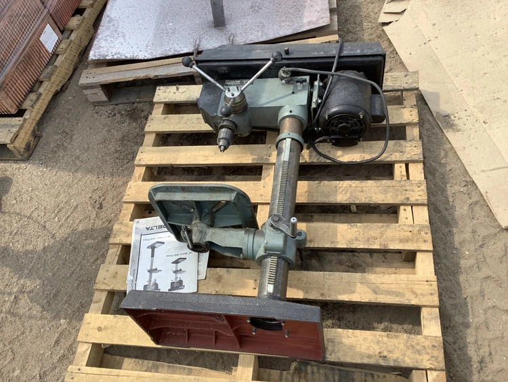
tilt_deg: -54.1
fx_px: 455
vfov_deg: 45.5
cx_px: 254
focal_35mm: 31
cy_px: 191
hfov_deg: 58.3
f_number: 2.4
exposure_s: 1/823
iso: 25
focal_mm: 3.3
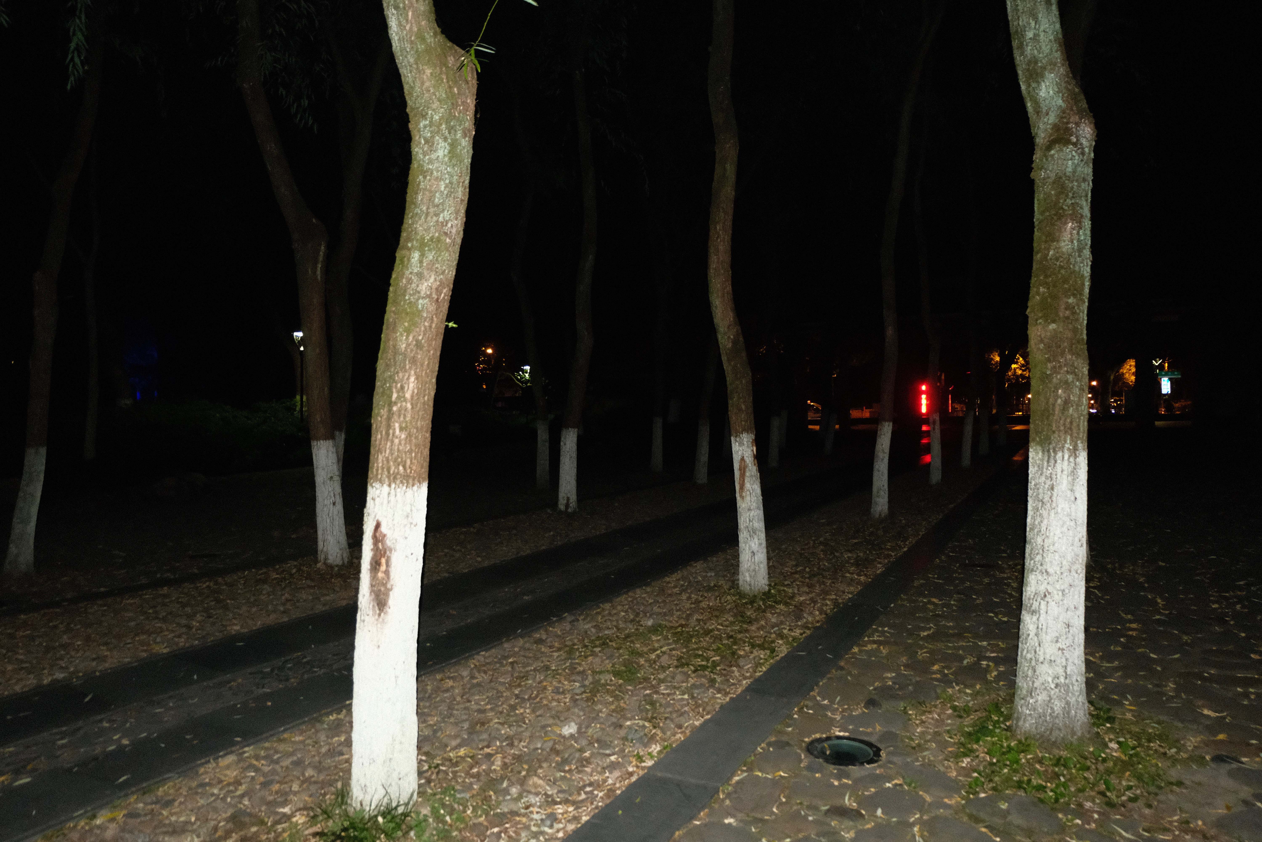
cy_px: 421
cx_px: 631
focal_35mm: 24
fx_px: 841
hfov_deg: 73.7
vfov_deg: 53.1
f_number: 3.5
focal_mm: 16
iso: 3200
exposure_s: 1/30
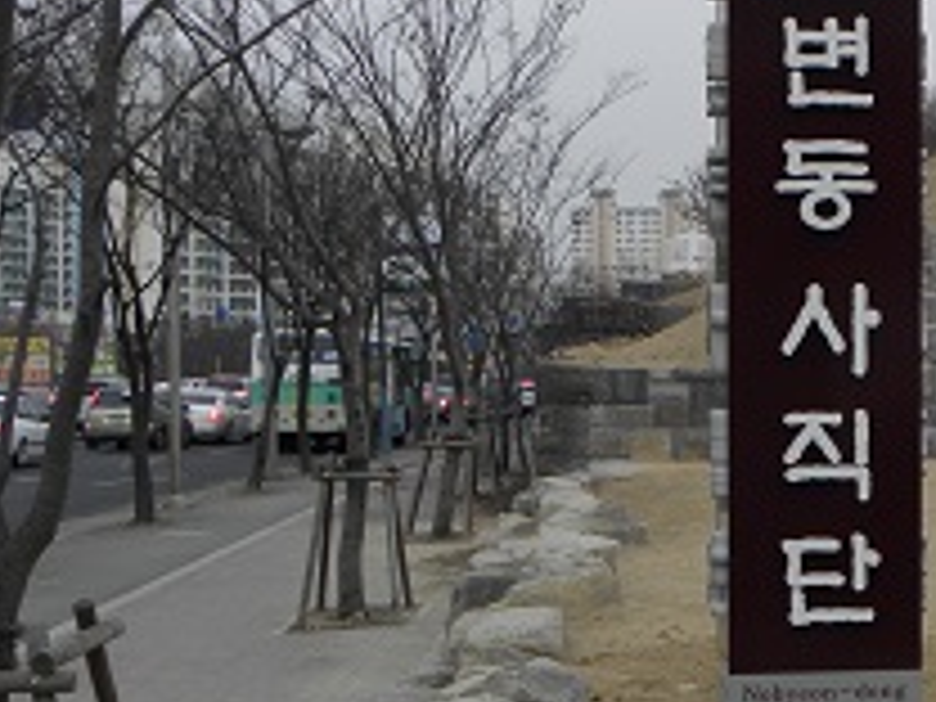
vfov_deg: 16.6
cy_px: 421
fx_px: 2407
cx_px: 1089
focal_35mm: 89
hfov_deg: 20.7
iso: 64
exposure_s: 1/100
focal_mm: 6.64
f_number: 3.5
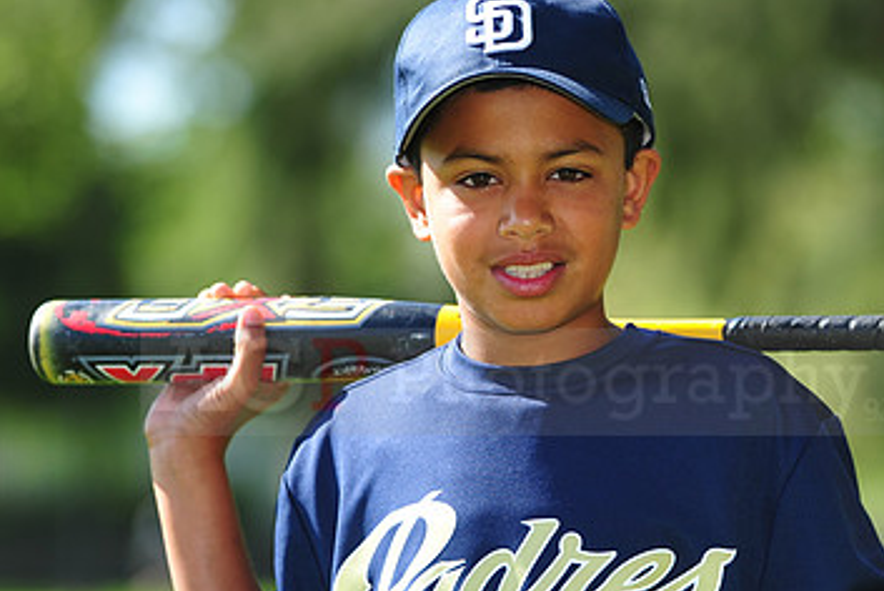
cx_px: 561
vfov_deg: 4.2
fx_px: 8061
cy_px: 361
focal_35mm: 328
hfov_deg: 6.3
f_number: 4.5
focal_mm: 200
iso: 200
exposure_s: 1/500
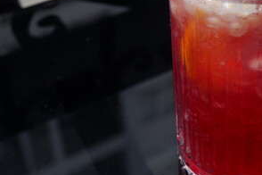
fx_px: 713
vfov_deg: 13.9
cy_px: 37
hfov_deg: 20.4
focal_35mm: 98
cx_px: 239
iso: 200
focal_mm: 32.3
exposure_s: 1/140
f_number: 5.6
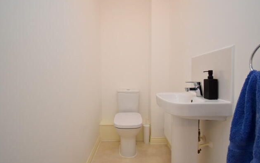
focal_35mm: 16
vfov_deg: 71.2
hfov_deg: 97.8
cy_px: 80
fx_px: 113
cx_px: 129
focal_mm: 10
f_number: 4.5
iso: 640
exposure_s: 1/125
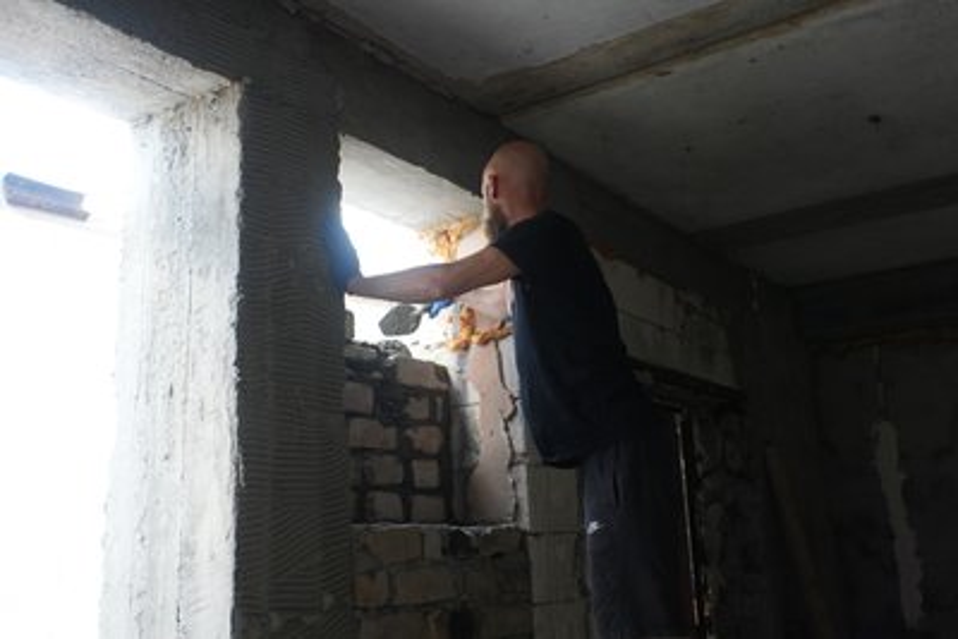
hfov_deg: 53.1
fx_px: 958
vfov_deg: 36.9
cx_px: 479
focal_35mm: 36
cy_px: 320
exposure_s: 1/60
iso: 1000
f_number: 4
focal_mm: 36
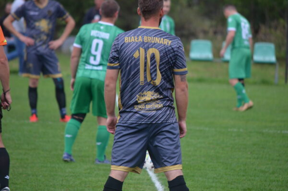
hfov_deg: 5.3
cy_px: 96
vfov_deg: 3.5
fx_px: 3113
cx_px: 144
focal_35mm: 390
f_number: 5.6
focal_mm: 260
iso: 800
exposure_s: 1/800
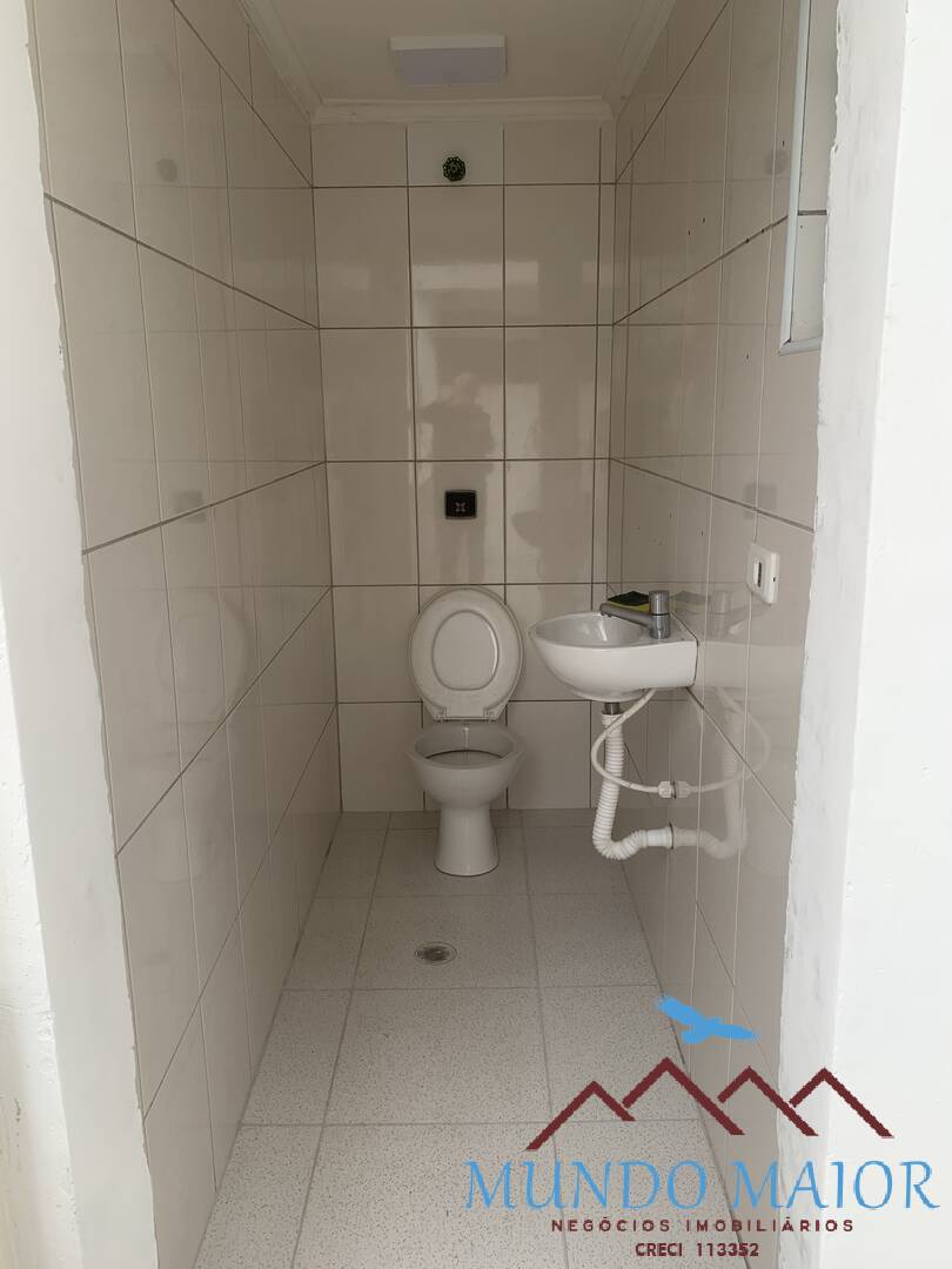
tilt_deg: -10.7
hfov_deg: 53.1
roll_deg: +0.0
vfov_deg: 67.3
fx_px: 953
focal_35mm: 26
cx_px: 476
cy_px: 634
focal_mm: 4.25
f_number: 1.8
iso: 25
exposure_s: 1/197
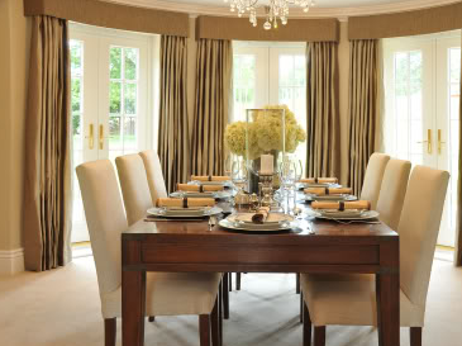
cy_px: 176
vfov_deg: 38.6
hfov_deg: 50.0
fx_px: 493
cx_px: 265
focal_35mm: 37
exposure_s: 1/8
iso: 200
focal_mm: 22
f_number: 6.7
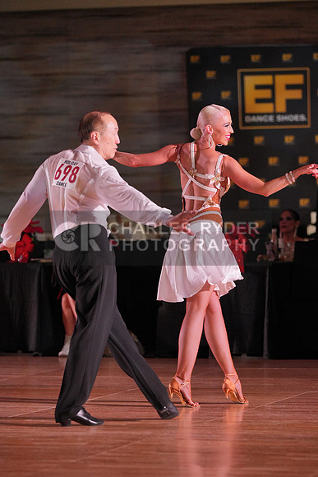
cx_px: 159
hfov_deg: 7.8
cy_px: 238
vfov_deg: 11.7
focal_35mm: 176
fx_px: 2330
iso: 3200
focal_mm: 176
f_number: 4
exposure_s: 1/500
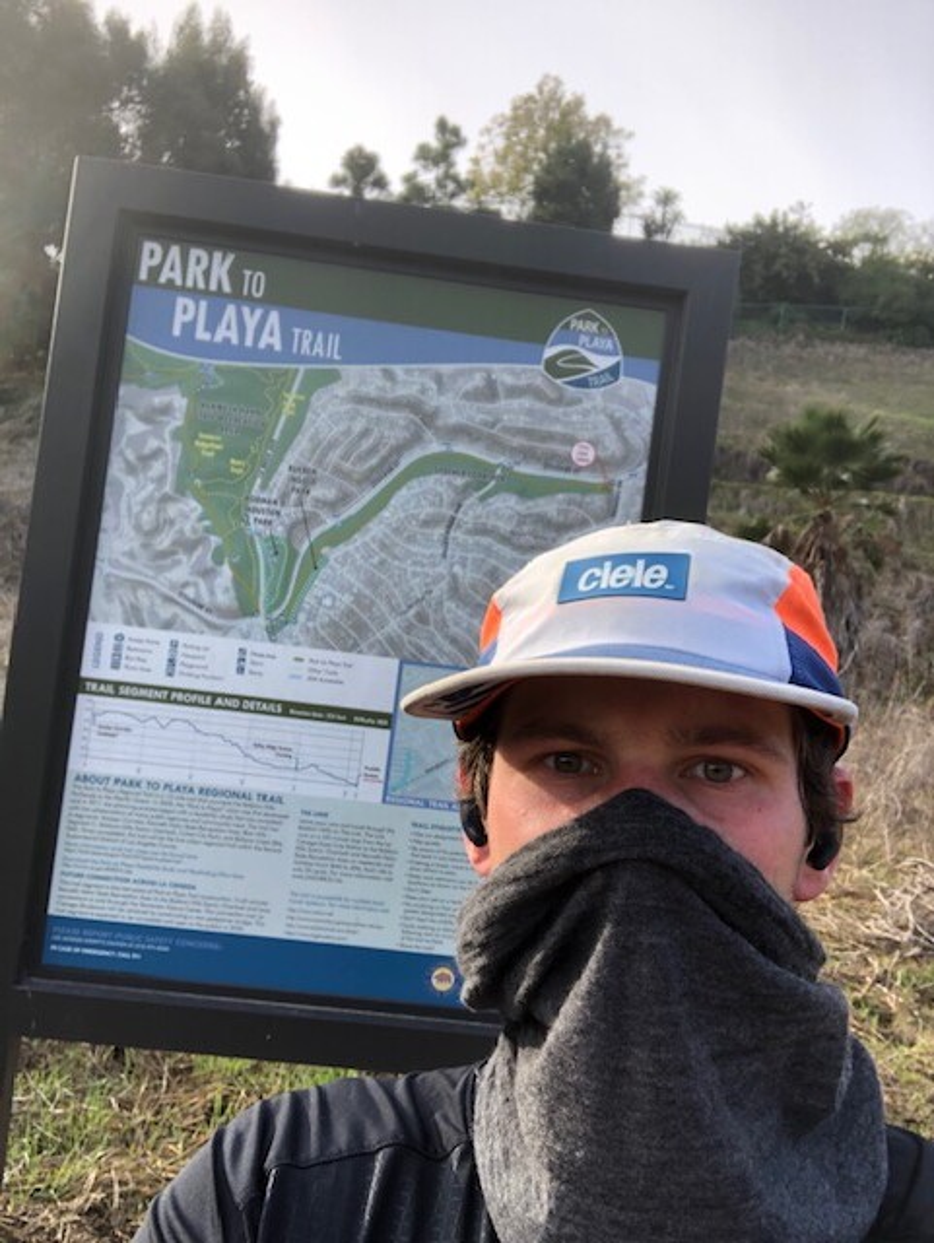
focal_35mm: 32
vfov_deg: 56.8
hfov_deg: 44.2
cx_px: 467
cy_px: 622
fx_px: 1150
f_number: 2.2
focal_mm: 2.87
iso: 20
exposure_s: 1/120
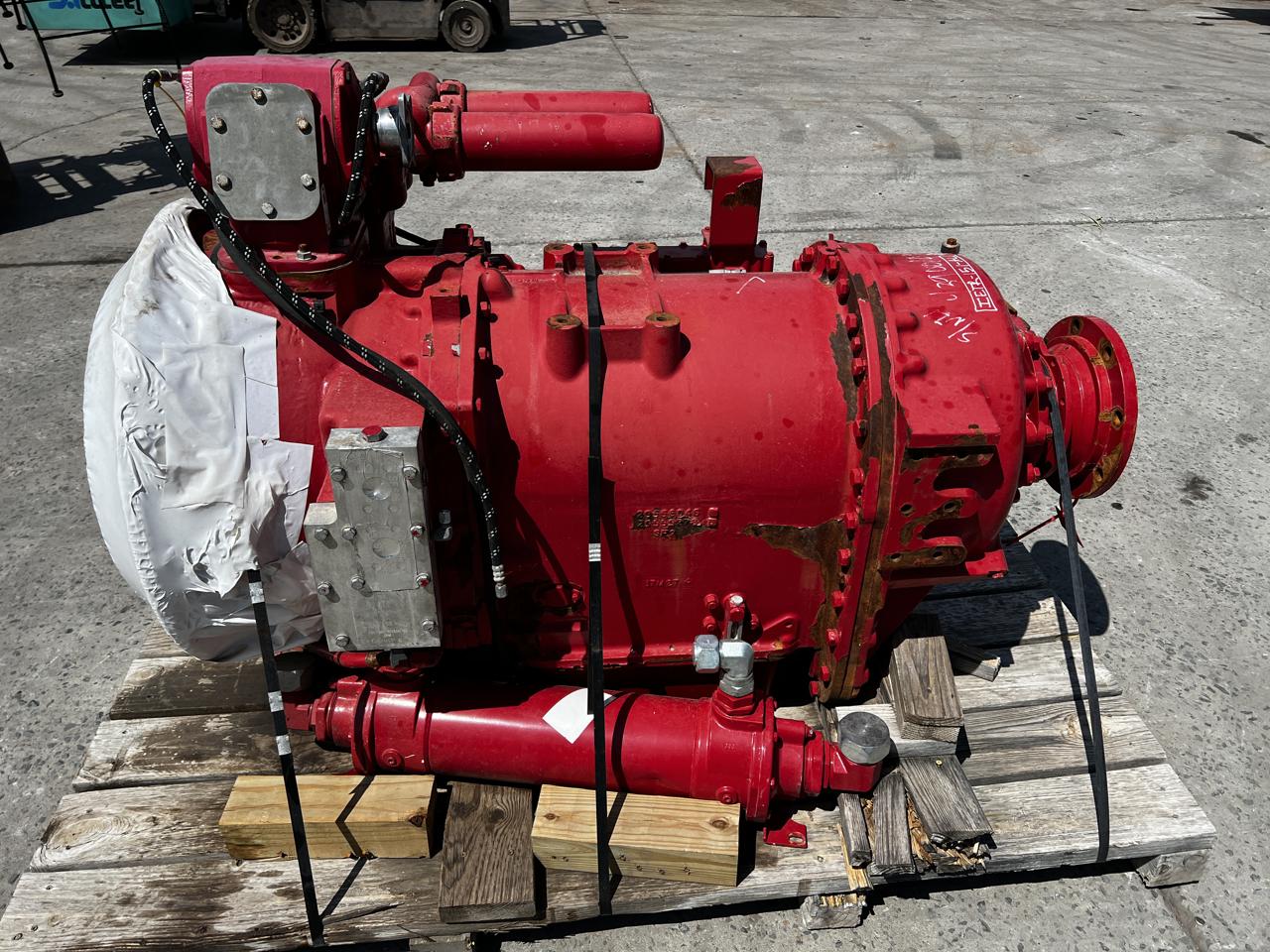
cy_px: 476
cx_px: 635
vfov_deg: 53.1
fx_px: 954
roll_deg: -2.5
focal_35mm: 26
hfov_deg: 67.3
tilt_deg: -30.2
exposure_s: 1/5319
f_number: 1.5
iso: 50
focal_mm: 5.7
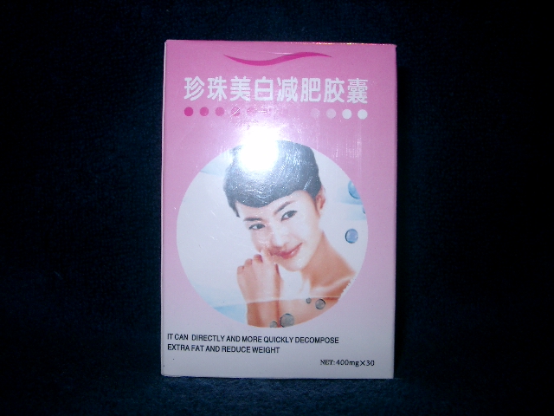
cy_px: 208
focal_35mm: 37
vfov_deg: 38.7
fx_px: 592
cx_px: 277
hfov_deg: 50.1
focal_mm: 7.6
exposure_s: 1/60
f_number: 5
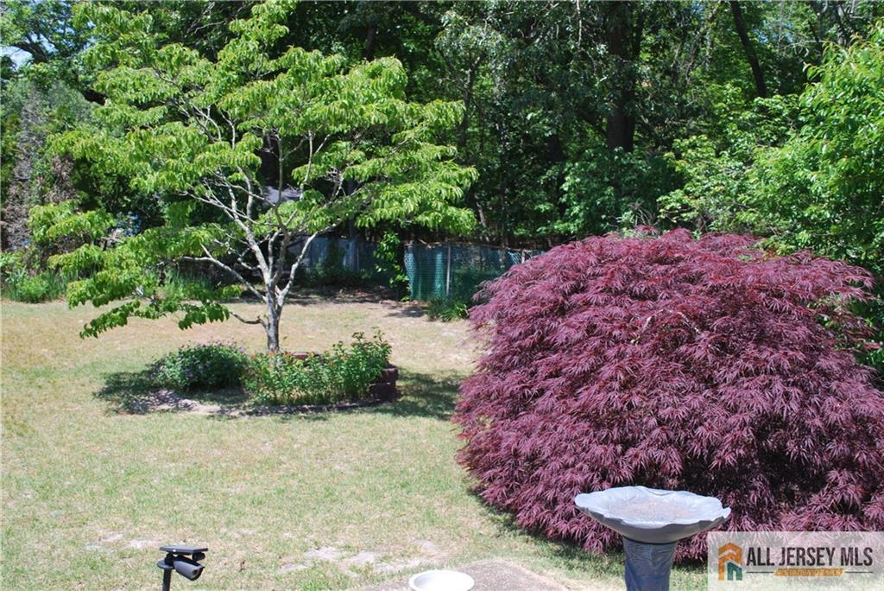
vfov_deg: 34.3
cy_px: 296
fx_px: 958
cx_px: 442
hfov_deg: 49.5
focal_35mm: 39
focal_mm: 26
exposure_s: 1/160
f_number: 6.3
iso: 100
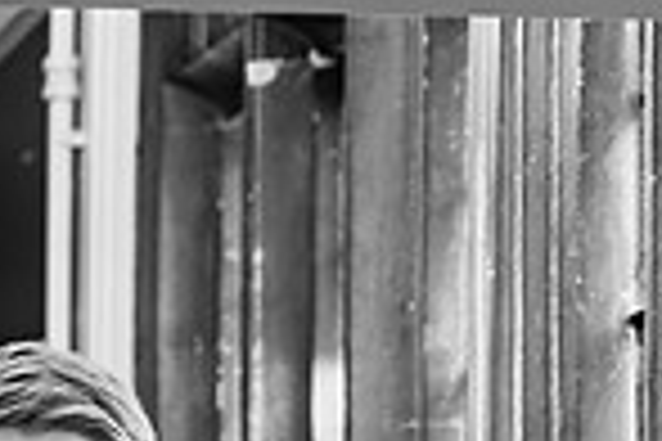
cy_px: 691
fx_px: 5259
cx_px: 671
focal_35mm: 286
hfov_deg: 7.2
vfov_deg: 4.8
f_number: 4
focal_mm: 70
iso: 640
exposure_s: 1/200
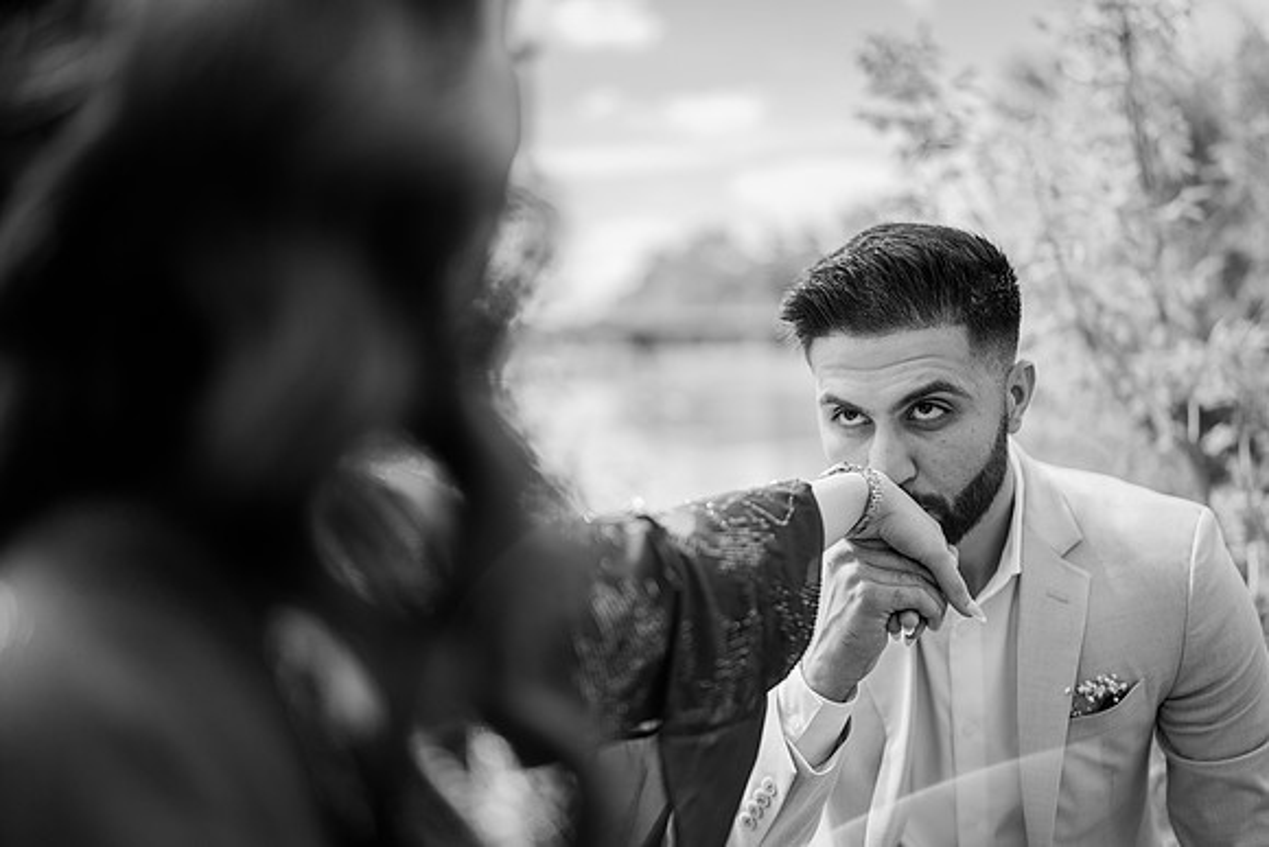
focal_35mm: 35
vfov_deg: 37.9
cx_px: 634
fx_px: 1234
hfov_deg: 54.4
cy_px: 424
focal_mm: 35
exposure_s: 1/2500
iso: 125
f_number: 1.2
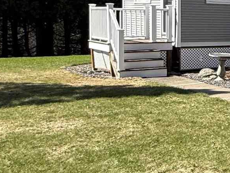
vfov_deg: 20.0
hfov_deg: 19.3
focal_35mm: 73
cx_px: 426
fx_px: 485
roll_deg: -2.1
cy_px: 35
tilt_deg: -0.6
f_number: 2.2
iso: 50
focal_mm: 2.22
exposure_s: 1/1211
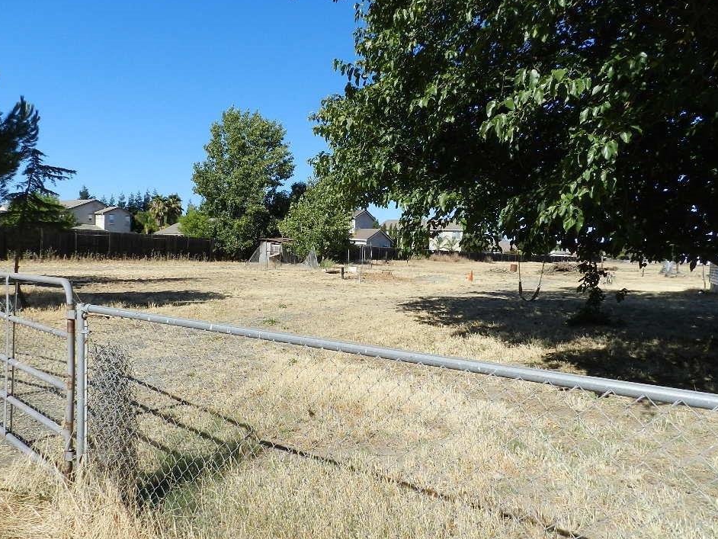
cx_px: 336
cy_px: 271
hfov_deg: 69.3
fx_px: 519
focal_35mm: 25
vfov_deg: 54.9
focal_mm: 4
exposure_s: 1/800
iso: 160
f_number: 4
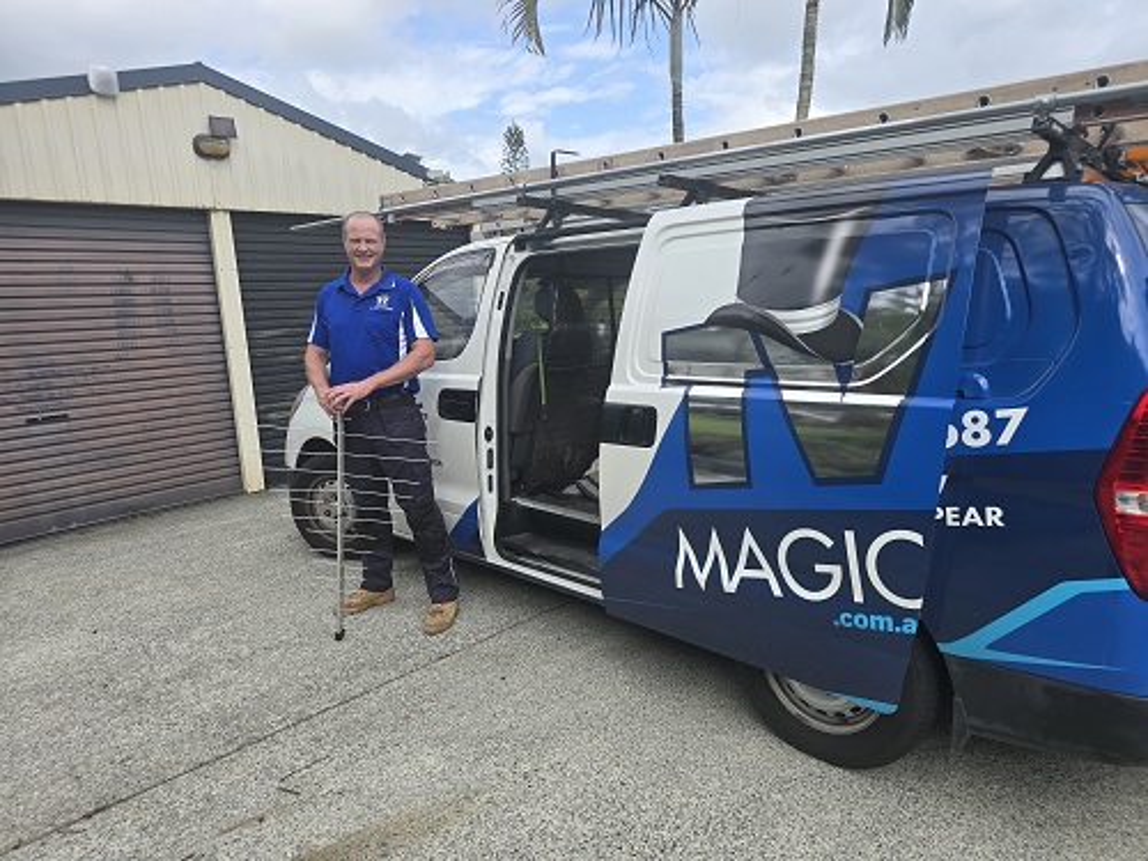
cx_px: 574
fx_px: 763
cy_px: 430
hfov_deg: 73.9
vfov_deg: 58.9
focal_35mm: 23
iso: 12
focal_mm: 6.3
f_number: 1.7
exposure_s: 1/440
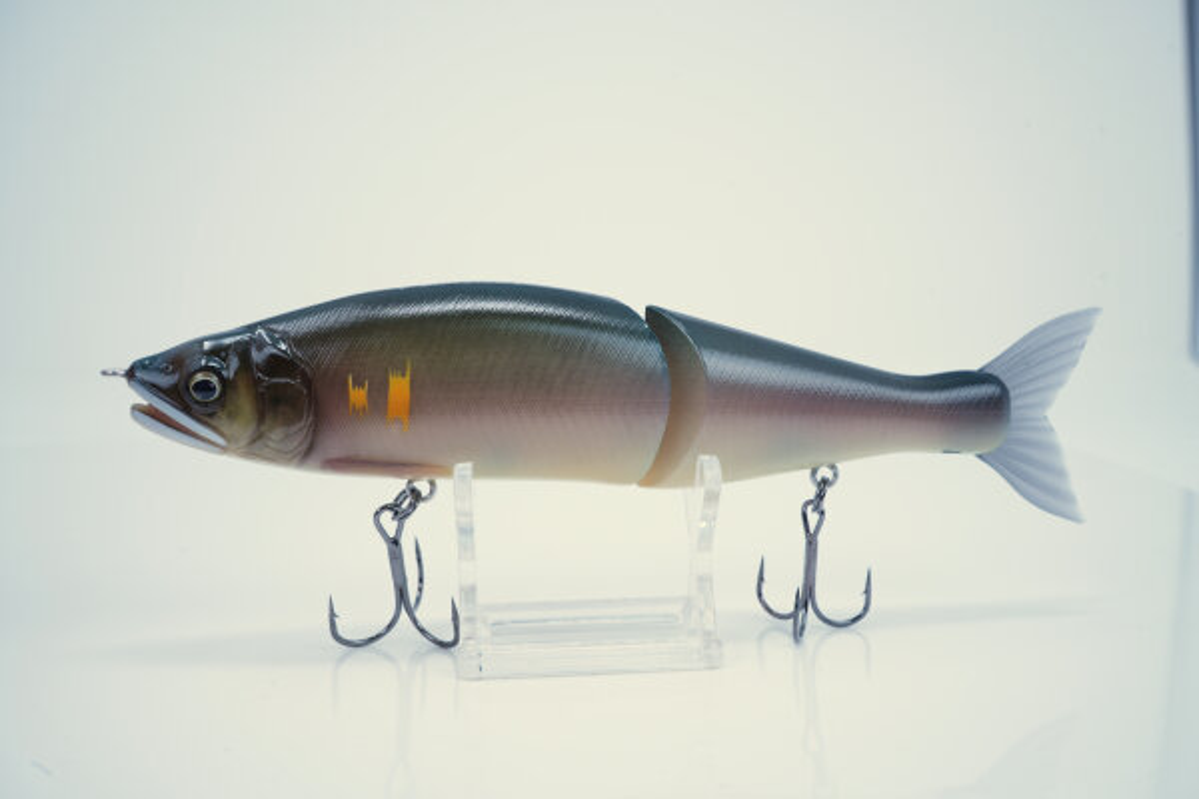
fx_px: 1166
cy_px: 400
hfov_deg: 54.4
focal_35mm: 35
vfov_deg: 37.9
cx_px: 600
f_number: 13
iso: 100
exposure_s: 1/8
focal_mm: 35
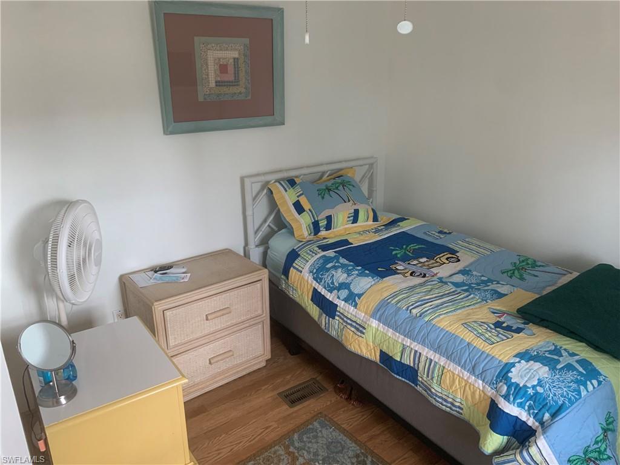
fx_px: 466
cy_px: 232
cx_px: 310
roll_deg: +0.2
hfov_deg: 67.3
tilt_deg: -21.0
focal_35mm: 26
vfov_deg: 53.1
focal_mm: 4.25
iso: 125
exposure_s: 1/60
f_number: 1.8
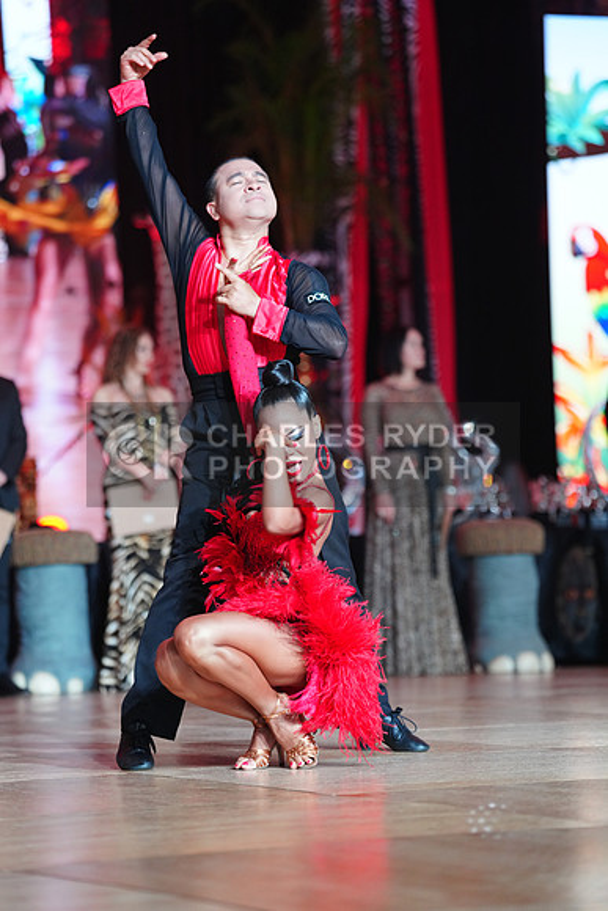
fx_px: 3089
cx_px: 304
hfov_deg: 11.2
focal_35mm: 122
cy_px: 456
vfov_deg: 16.8
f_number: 2.8
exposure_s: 1/250
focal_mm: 122
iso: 2000
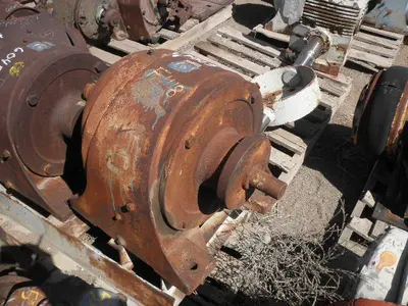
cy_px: 153
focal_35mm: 35
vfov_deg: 40.7
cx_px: 204
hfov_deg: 52.6
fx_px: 413
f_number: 9.1
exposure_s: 1/125
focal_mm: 6.1
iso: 64
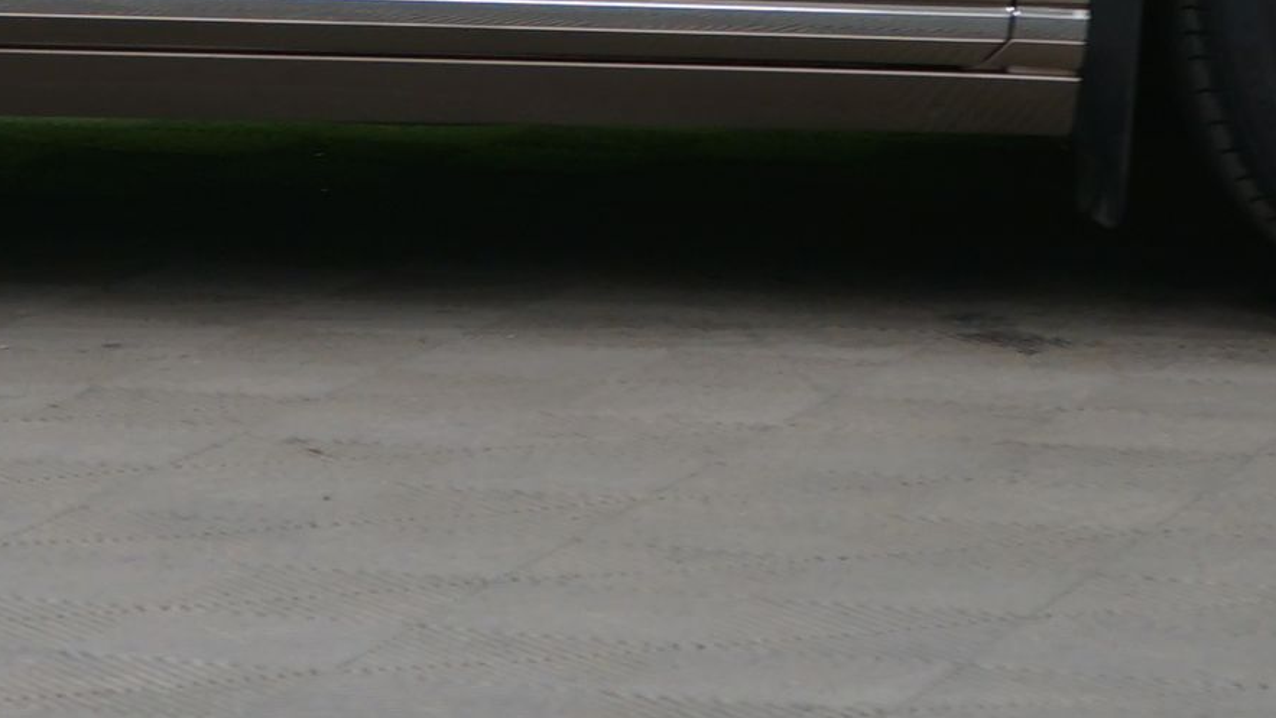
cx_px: -176
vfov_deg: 5.2
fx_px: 7580
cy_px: -1117
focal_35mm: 224
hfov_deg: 9.5
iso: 400
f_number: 5
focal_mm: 48
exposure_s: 1/8
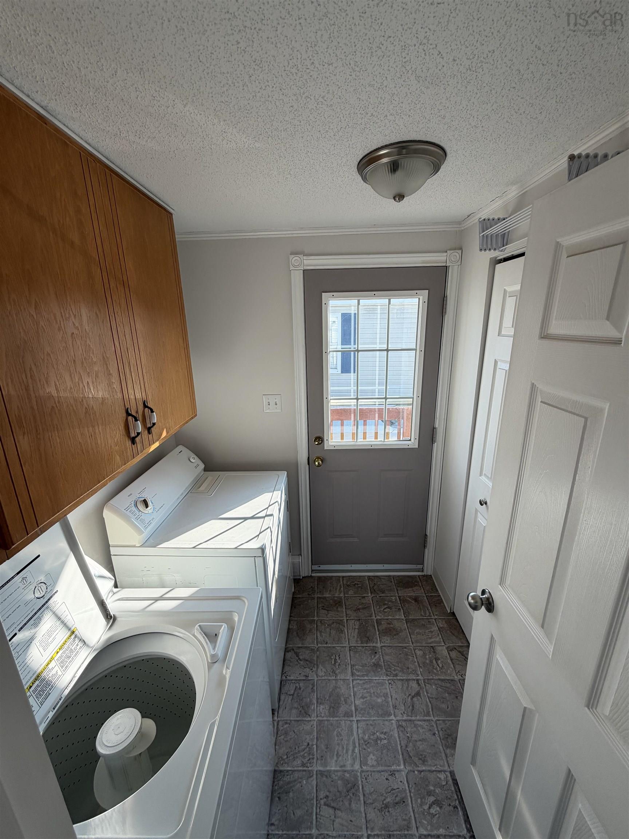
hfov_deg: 85.7
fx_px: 339
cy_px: 420
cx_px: 314
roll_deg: +1.6
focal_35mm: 14
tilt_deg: -15.9
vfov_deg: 102.1
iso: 50
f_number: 2.2
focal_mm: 2.22
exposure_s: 1/155
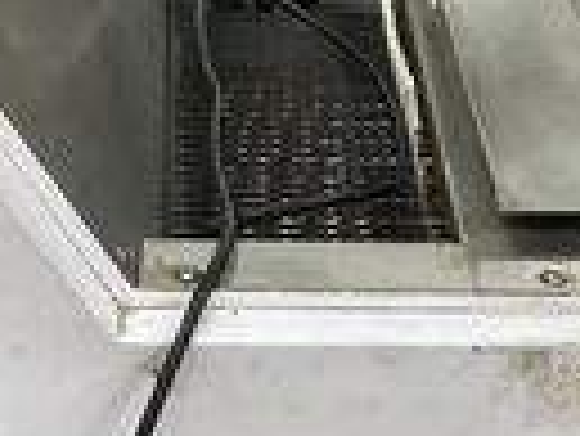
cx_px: 144
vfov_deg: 16.4
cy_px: 306
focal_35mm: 90
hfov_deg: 21.6
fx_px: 1509
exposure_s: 1/60
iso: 80
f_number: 1.8
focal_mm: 3
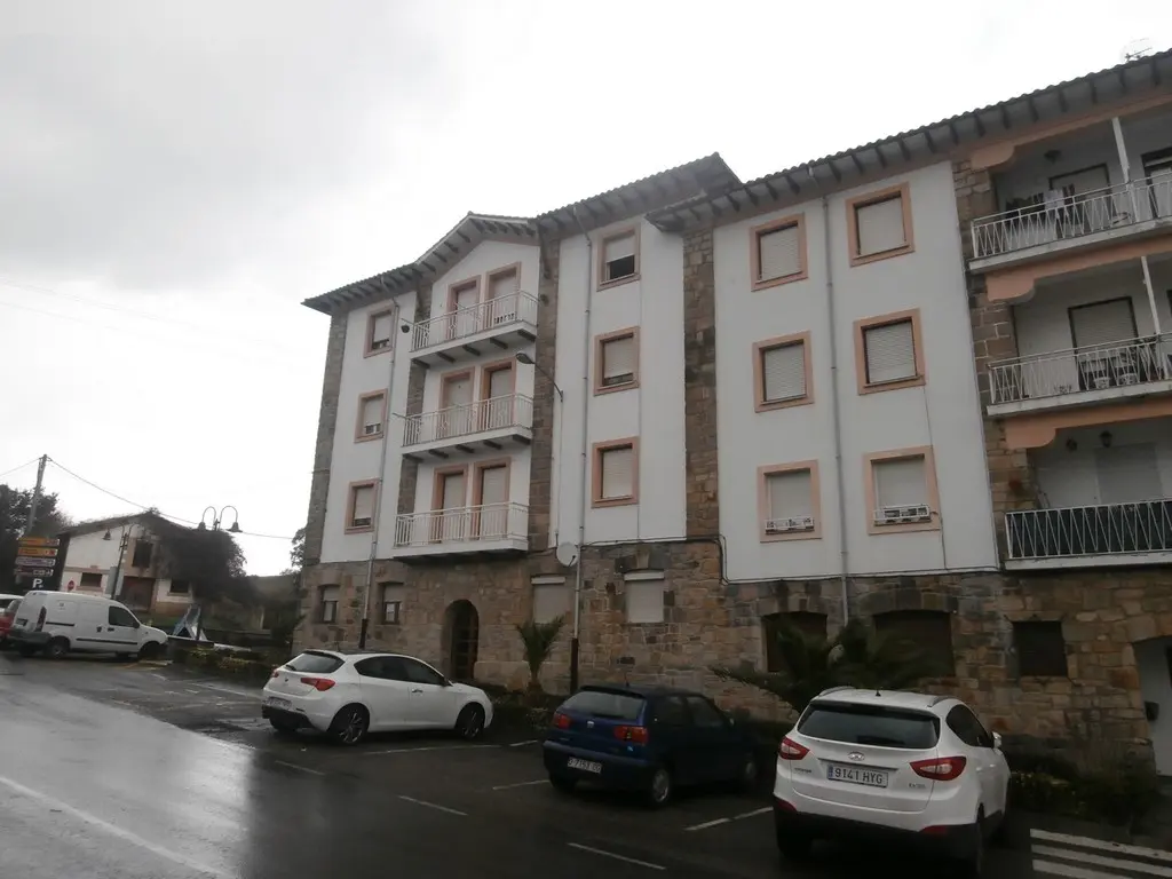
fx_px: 813
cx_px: 586
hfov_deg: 71.6
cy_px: 440
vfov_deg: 56.8
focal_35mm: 24
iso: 200
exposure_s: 1/500
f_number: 3
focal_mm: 4.2
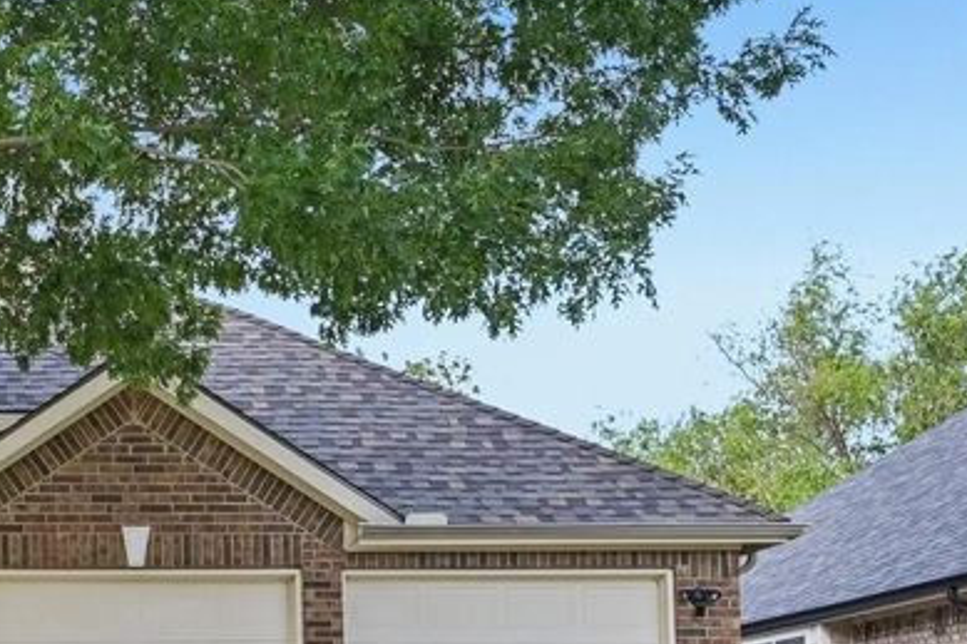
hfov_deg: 24.1
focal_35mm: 79
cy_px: 618
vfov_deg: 16.9
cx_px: -80
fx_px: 2121
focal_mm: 30
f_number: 8
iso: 400
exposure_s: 1/320
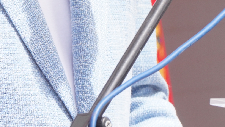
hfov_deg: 2.0
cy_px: -113
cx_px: 89
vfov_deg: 1.1
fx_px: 6581
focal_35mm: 1103
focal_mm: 176
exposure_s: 1/400
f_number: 6.3
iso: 250
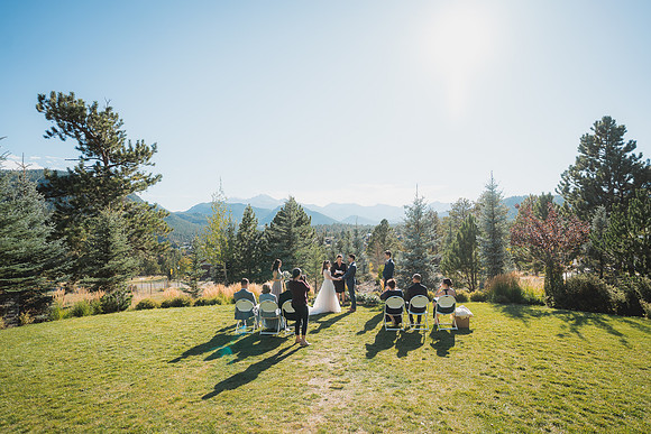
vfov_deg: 65.6
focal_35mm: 19
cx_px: 326
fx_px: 337
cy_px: 217
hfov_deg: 88.0
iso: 200
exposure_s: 1/1600
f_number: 2.8
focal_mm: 18
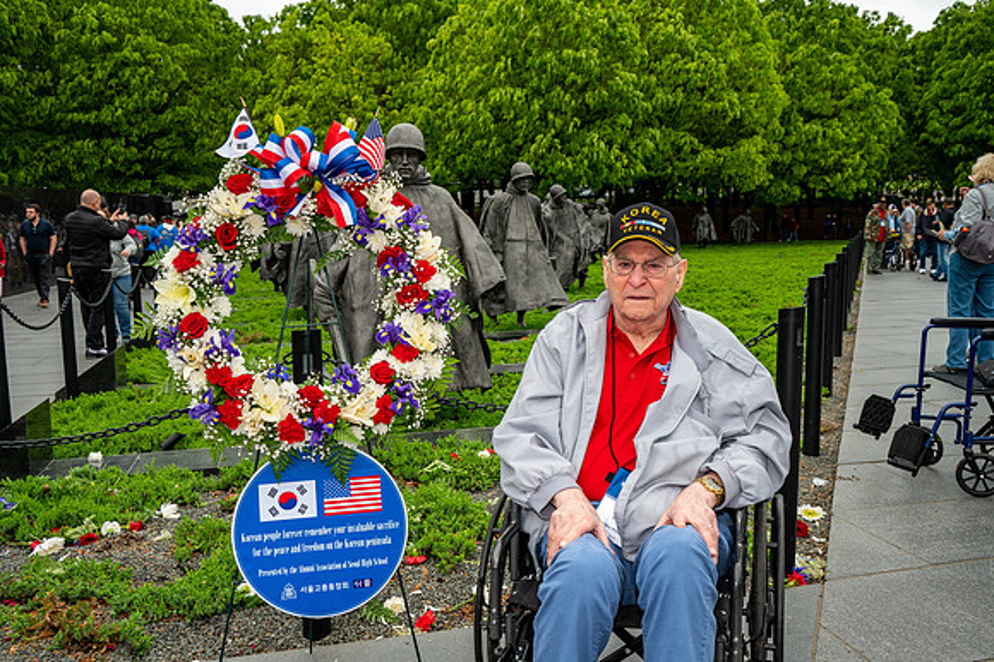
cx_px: 497
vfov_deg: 41.1
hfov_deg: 58.7
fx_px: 883
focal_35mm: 32
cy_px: 331
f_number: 8
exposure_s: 1/640
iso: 900
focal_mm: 32
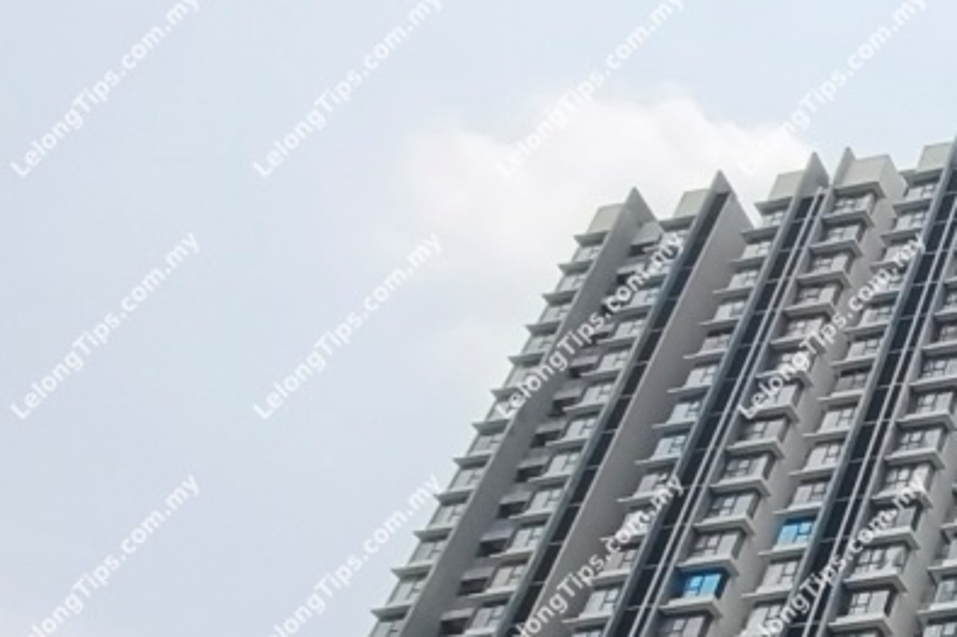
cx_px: 1307
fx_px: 1568
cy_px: 833
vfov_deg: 20.9
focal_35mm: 59
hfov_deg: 27.2
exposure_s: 1/3178
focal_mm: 1.67
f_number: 2.2
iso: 50
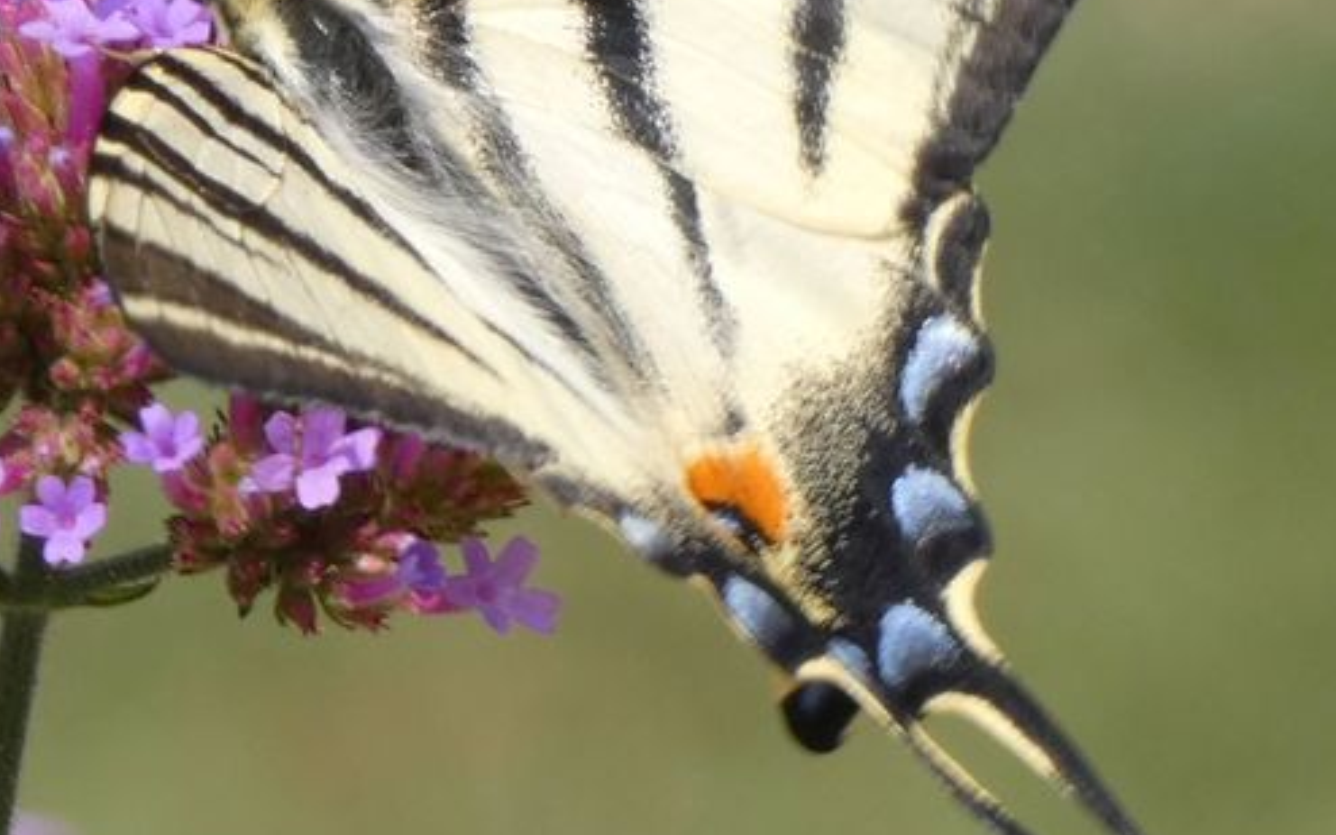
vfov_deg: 2.1
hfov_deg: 3.4
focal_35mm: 621
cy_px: 259
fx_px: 22616
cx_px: 483
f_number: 5.6
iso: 80
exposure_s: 1/125
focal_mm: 60.8
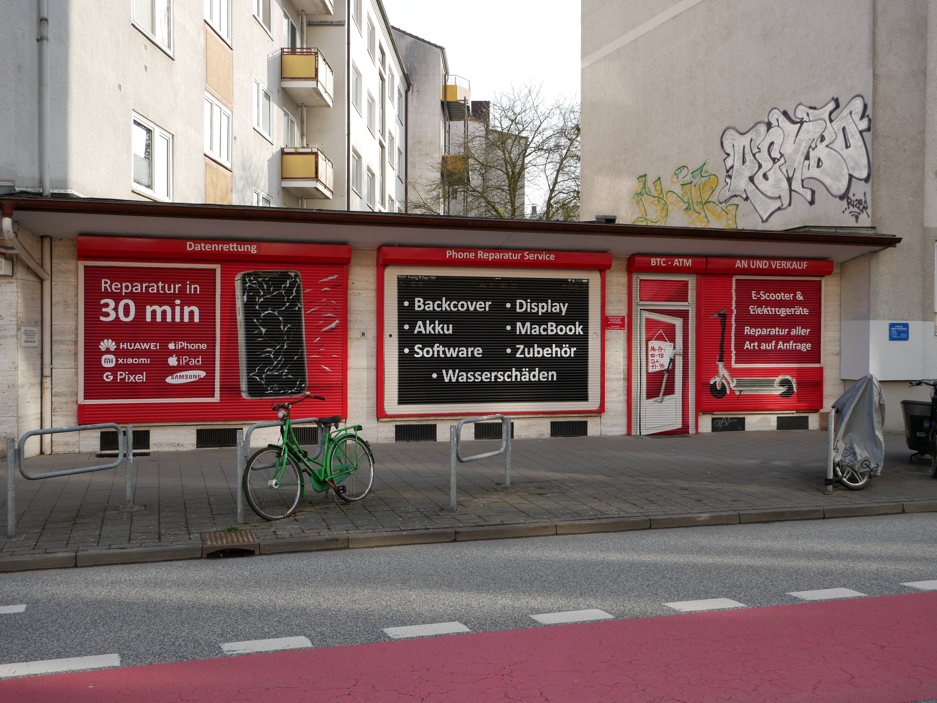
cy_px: 352
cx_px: 468
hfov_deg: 53.9
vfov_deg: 41.8
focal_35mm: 34
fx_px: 921
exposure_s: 1/250
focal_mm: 17
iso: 200
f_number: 6.3
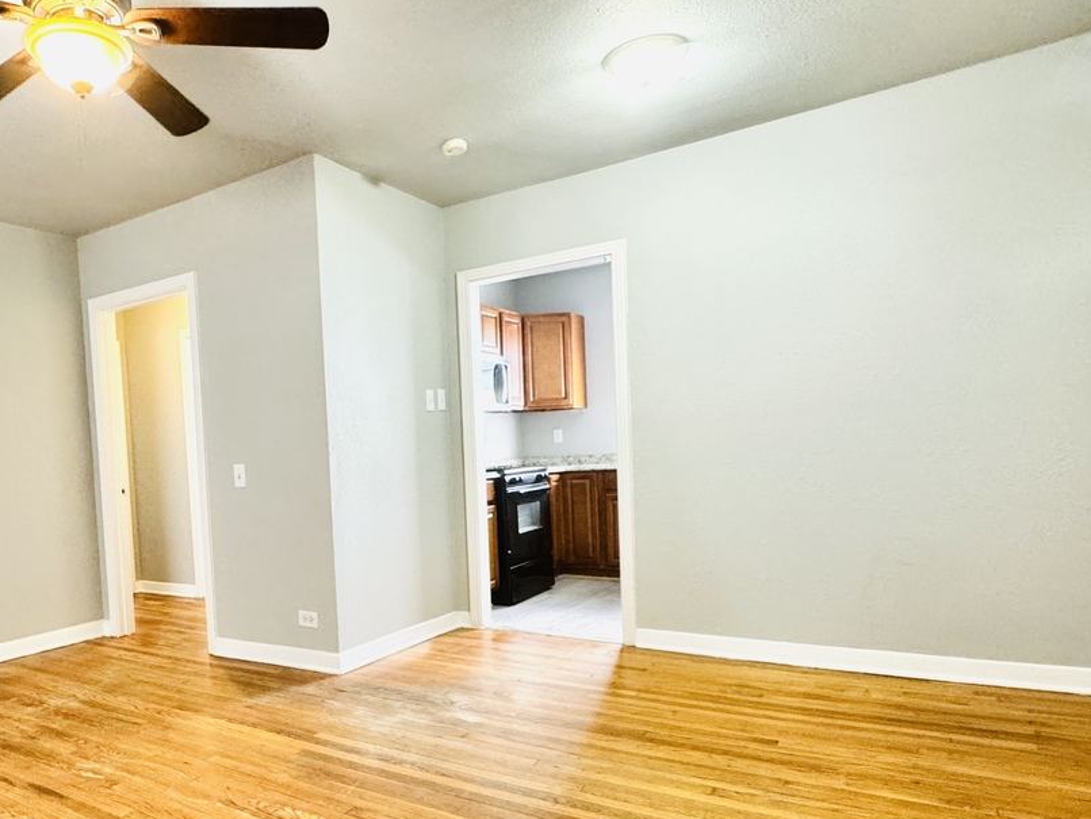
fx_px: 788
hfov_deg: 66.3
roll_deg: +3.0
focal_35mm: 25
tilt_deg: -3.5
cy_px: 508
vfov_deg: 54.3
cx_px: 314
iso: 400
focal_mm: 2.22
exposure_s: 1/60
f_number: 2.2
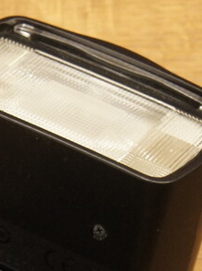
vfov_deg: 9.2
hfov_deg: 7.0
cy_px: 339
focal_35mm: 212
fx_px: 1652
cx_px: -13
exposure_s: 1/30
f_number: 13
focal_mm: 36
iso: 1600
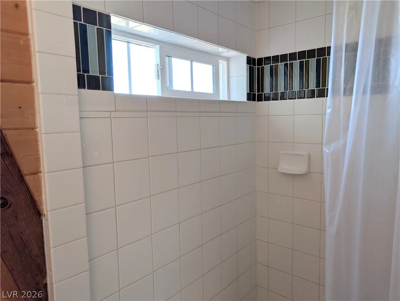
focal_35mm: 24
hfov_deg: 71.5
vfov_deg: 56.9
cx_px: 200
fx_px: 278
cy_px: 150
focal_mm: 6.9
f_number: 1.68
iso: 56
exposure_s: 1/120
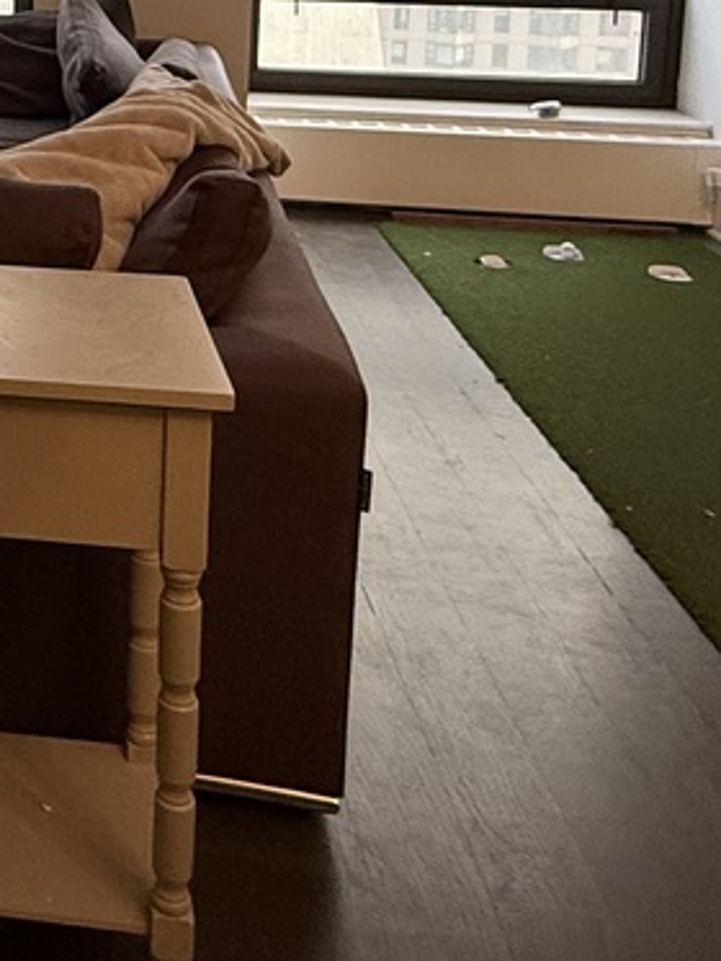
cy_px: 3
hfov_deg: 23.3
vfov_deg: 32.7
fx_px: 1499
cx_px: -270
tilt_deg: -6.3
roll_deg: -1.3
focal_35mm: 54
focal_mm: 2.22
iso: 200
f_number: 2.2
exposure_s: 1/120
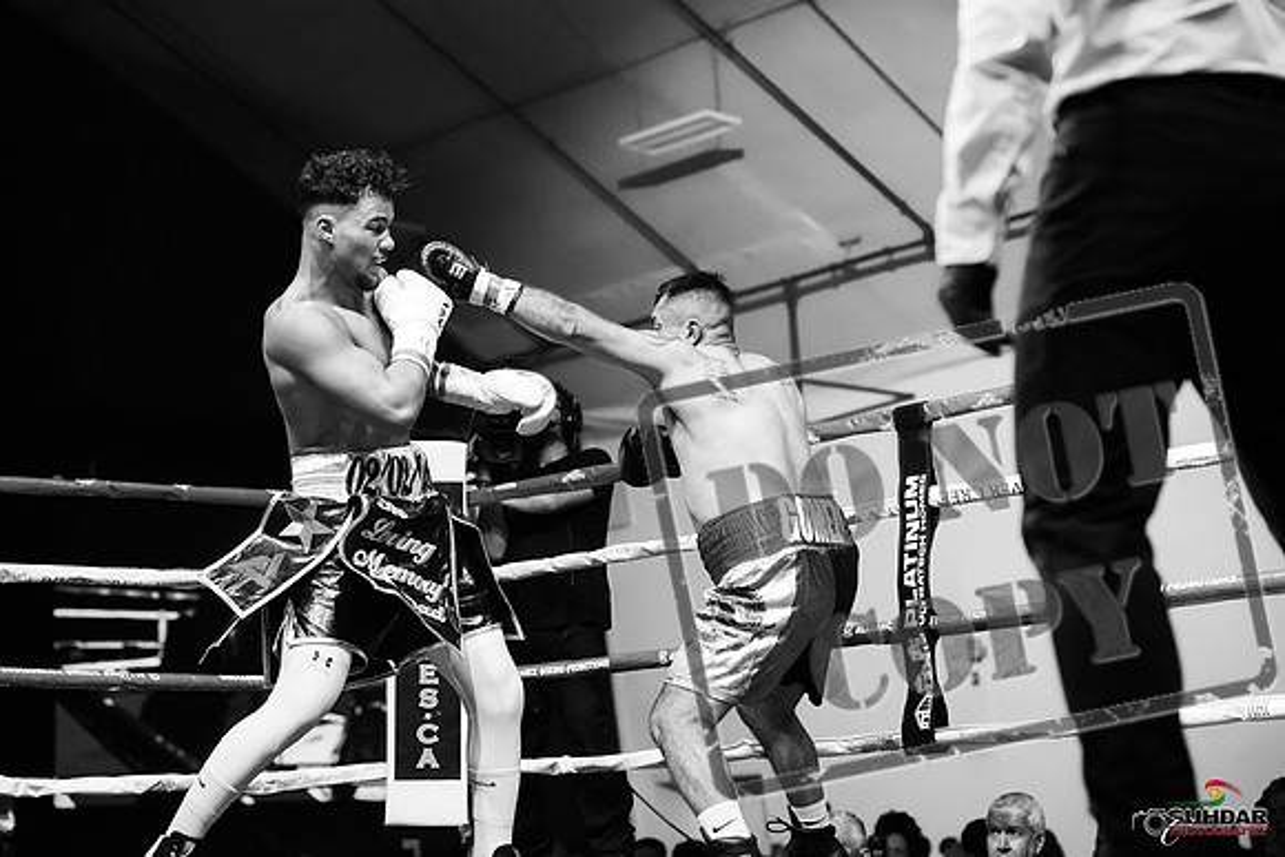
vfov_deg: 19.5
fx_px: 2499
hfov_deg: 28.8
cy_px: 428
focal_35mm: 70
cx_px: 642
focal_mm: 70
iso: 4000
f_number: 2.8
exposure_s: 1/1000
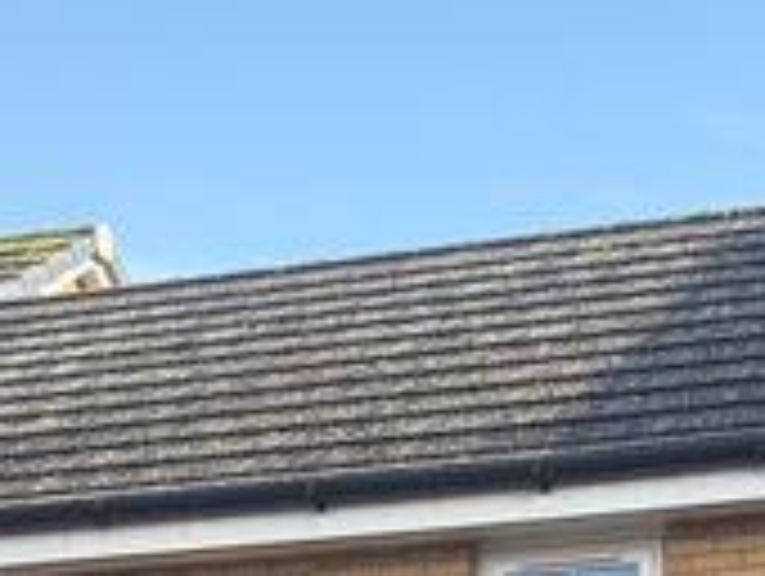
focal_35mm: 122
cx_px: 706
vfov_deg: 11.2
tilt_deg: +3.7
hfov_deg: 15.9
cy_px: 1084
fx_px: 2700
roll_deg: +0.6
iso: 64
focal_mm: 5.96
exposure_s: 1/635
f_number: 1.6
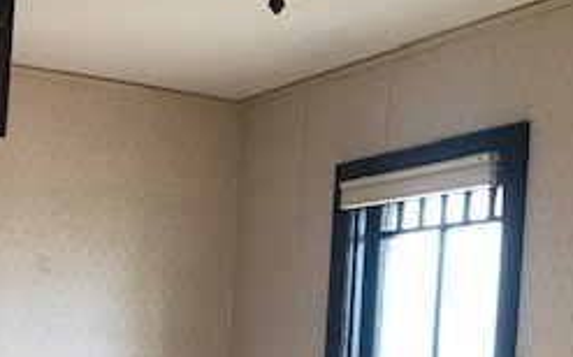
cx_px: 218
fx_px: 1202
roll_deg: -3.9
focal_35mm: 77
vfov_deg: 16.3
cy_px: 420
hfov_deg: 26.7
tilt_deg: -3.5
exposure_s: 1/24
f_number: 1.8
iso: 40
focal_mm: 3.99
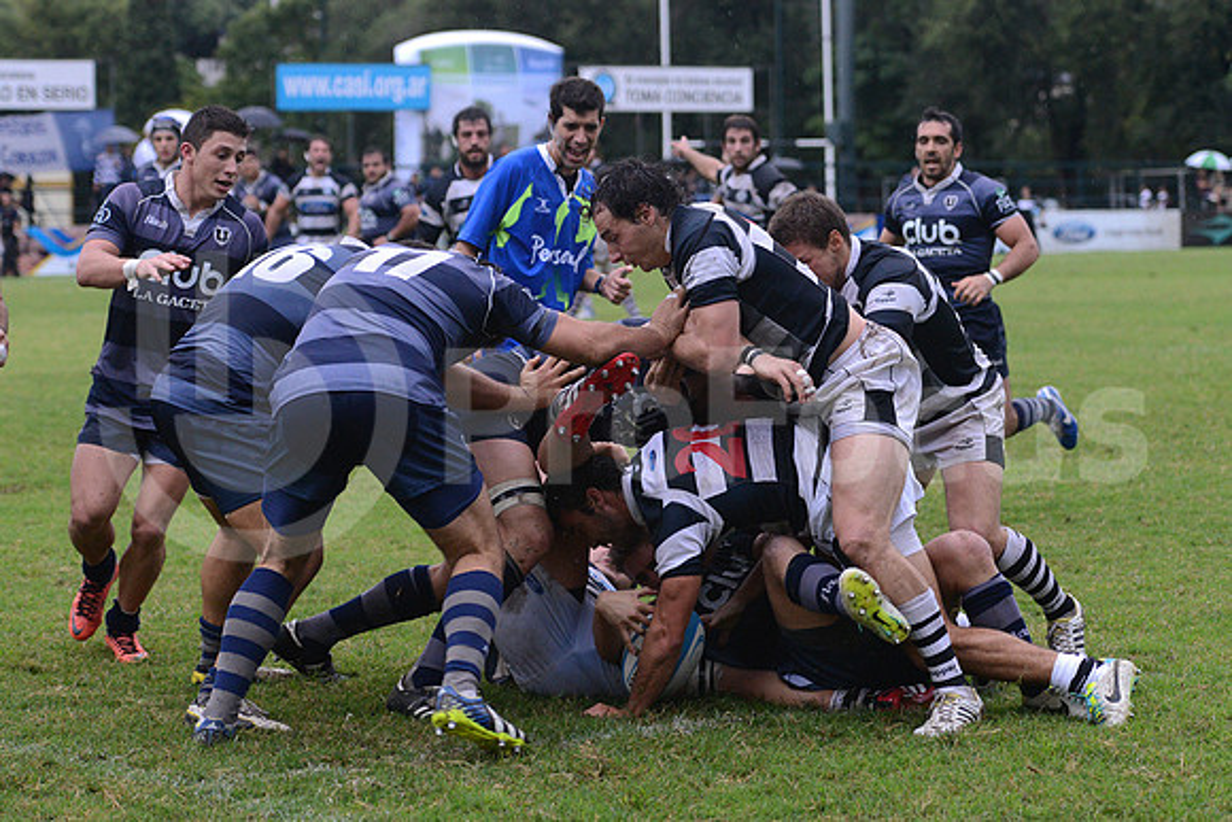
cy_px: 411
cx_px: 616
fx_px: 3423
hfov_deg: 20.4
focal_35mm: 100
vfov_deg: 13.7
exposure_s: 1/500
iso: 4000
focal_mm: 100
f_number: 4
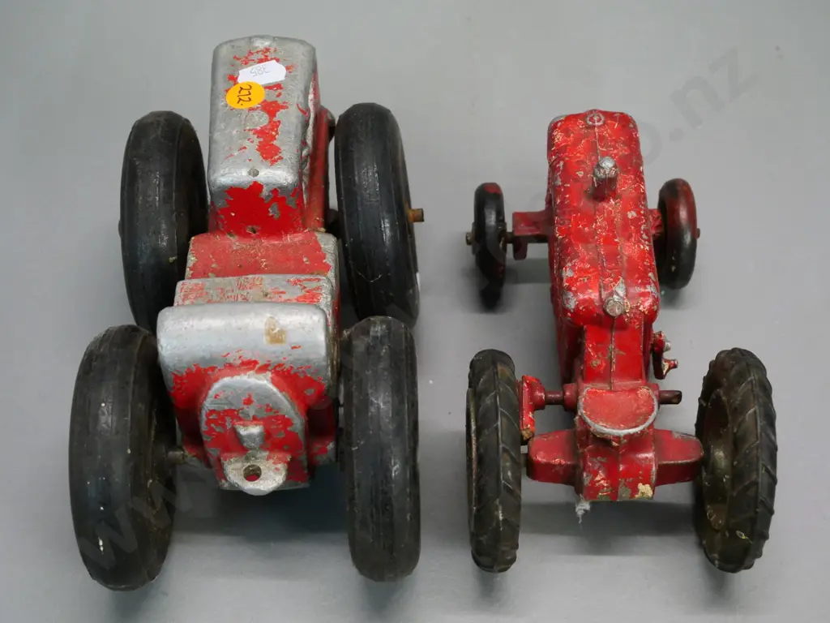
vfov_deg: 26.1
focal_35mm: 56
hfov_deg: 34.3
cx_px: 415
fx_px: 1343
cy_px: 312
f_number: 5.6
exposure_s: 1/60
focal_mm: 28
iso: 3200
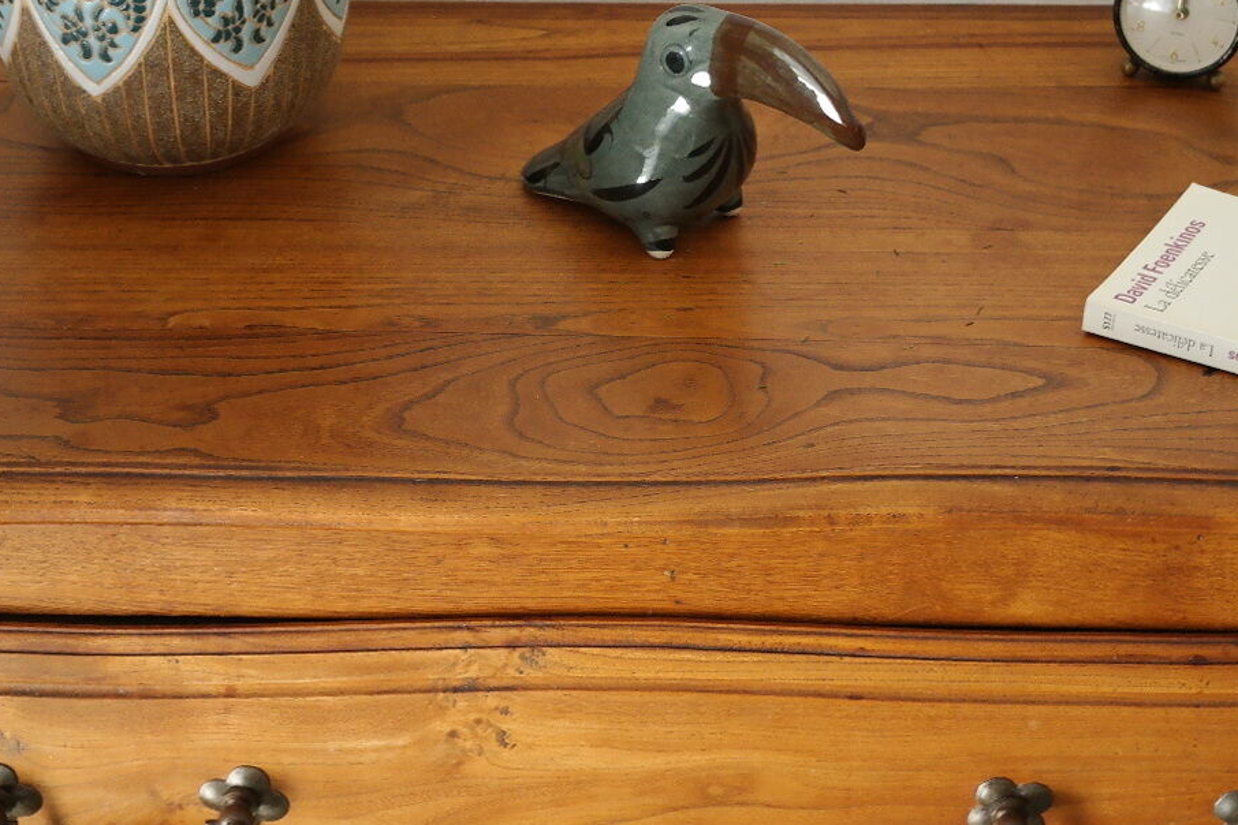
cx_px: 641
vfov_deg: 16.7
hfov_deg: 24.8
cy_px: 412
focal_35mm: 82
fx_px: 2820
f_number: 5.6
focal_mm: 28
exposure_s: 1/30
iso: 800
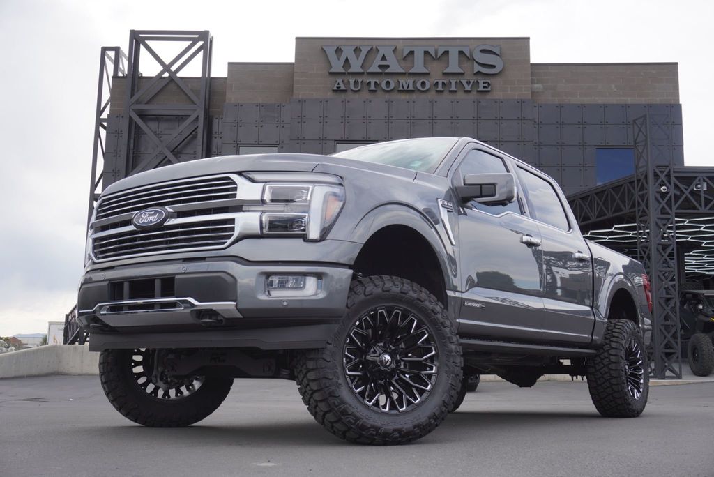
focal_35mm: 40
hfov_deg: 47.9
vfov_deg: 33.1
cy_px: 238
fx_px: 804
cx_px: 357
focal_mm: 27
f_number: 7.1
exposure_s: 1/160
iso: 100
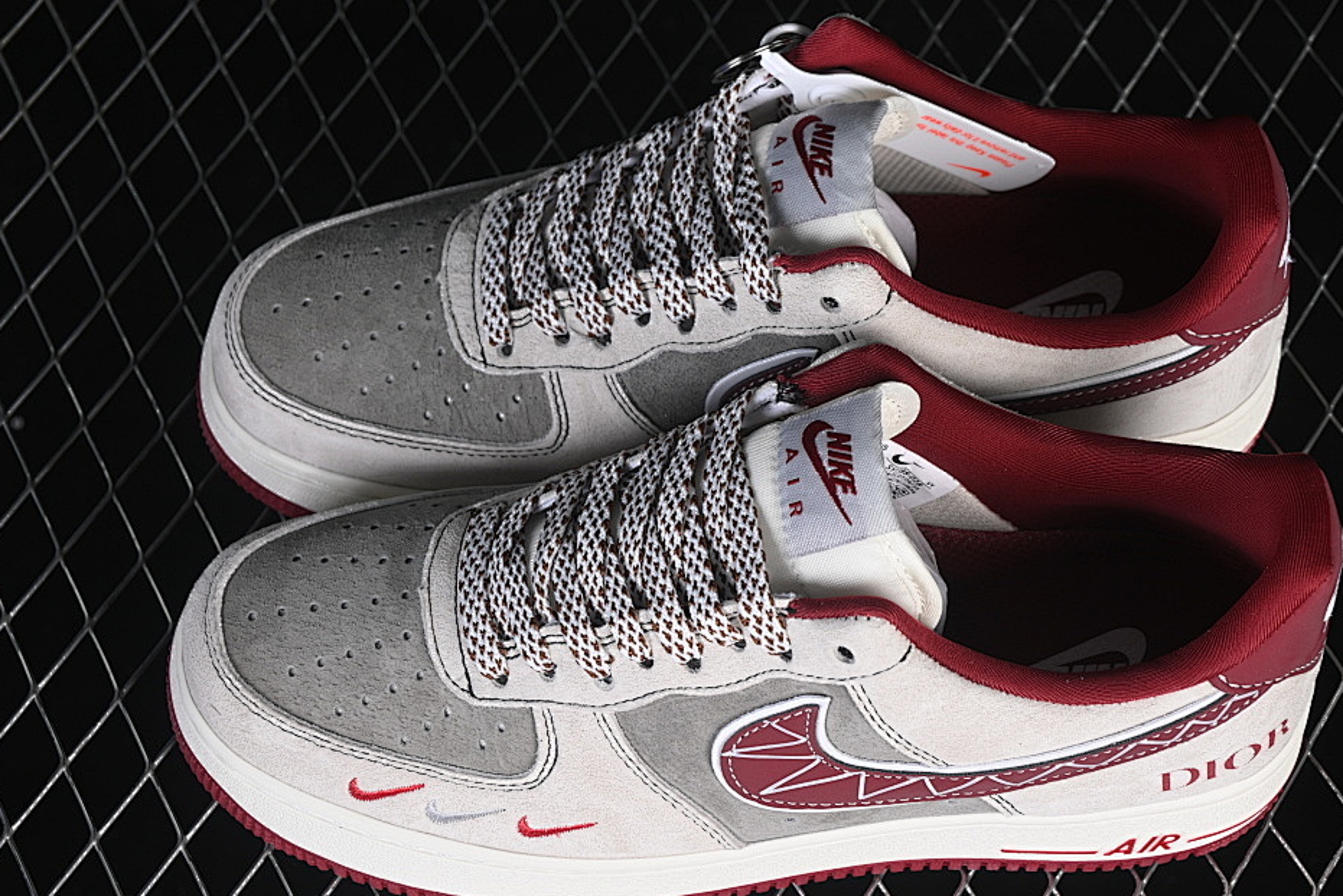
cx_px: 759
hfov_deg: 23.4
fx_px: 3246
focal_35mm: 87
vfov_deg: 15.7
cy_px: 472
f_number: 7.1
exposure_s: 1/80
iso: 160
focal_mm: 50
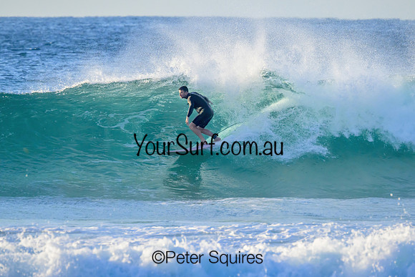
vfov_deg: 2.3
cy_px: 137
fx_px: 7006
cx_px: 212
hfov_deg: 3.4
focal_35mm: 608
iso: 2800
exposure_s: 1/2000
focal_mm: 590
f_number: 11
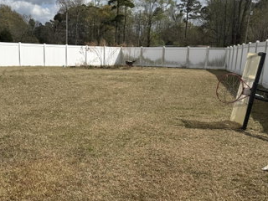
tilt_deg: -13.7
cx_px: 88
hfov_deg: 39.2
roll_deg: -0.9
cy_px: 142
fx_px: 372
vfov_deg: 29.9
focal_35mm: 48
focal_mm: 6.76
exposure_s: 1/7353
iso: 80
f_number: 1.78
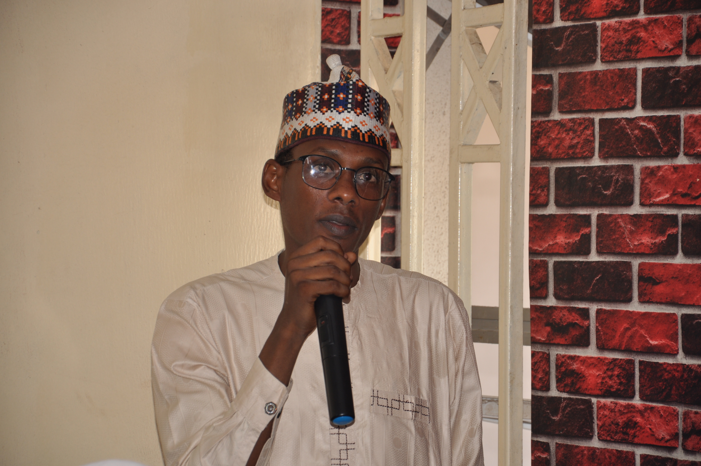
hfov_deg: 13.1
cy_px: 233
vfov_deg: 8.7
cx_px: 350
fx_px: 3063
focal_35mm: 158
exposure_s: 1/60
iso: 200
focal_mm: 105
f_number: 5.6
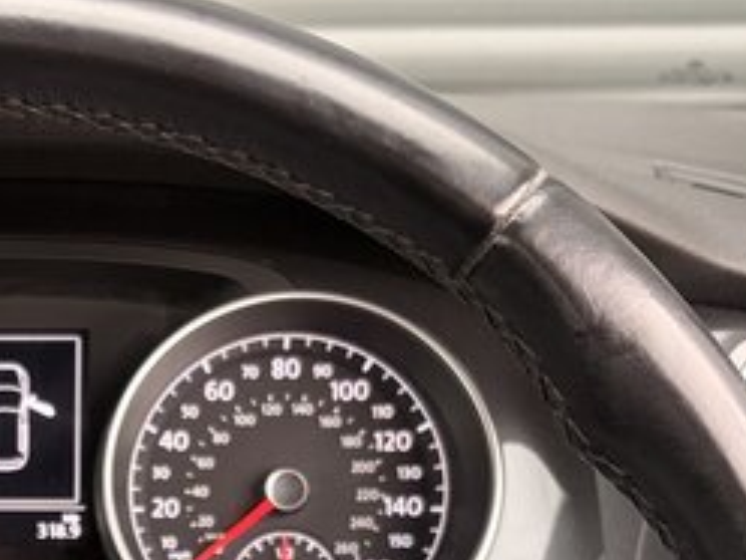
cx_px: 21
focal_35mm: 84
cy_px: 605
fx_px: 1810
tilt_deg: -22.5
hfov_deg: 22.5
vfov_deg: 17.0
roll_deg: +1.2
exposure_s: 1/61
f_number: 1.6
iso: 125
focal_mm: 5.96
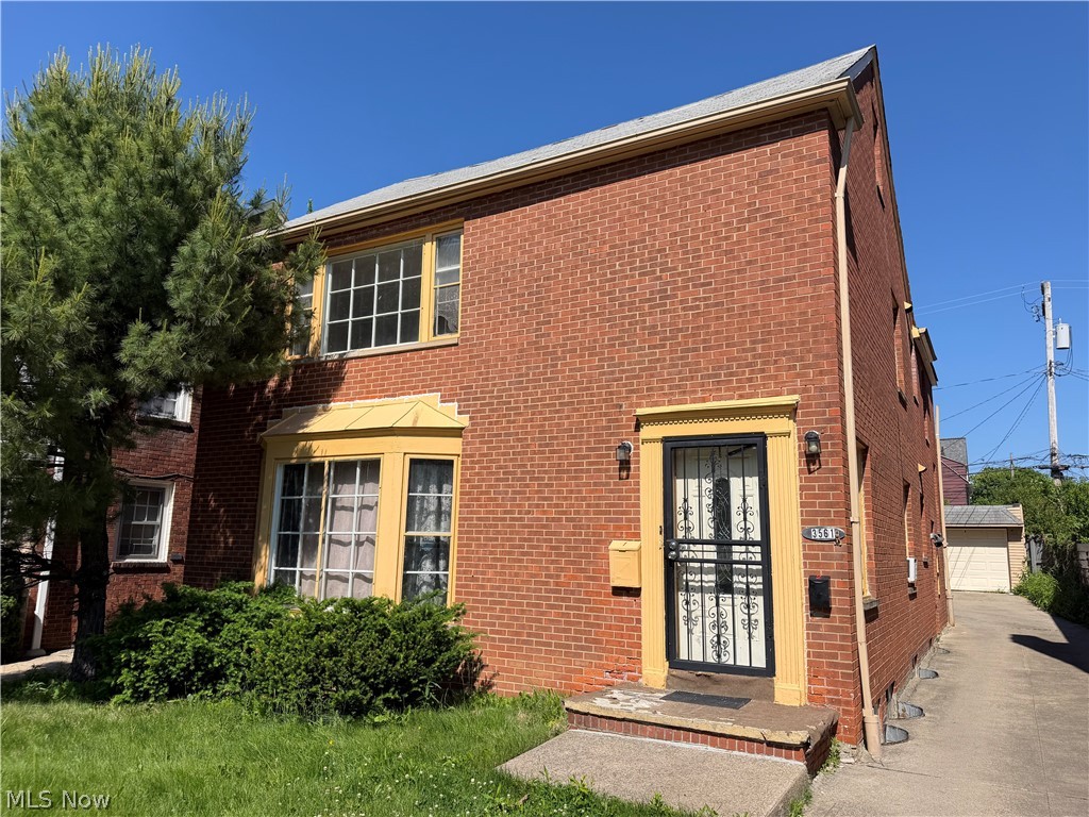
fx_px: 755
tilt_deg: +10.7
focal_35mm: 24
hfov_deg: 71.6
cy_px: 408
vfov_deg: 56.8
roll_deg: -1.7
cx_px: 544
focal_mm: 6.76
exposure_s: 1/4167
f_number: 1.78
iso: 80
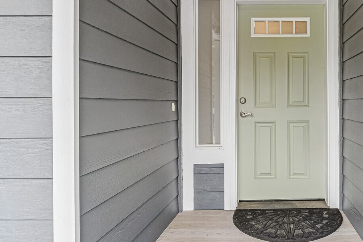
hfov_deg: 62.2
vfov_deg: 46.3
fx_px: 282
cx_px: 267
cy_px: 105
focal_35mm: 28
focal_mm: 10
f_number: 9
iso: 250
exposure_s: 1/15
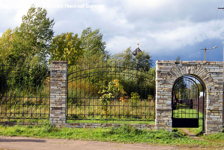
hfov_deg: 22.6
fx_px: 561
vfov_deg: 15.2
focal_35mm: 90
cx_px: 112
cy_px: 75
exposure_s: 1/125
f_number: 9
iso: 100
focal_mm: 60
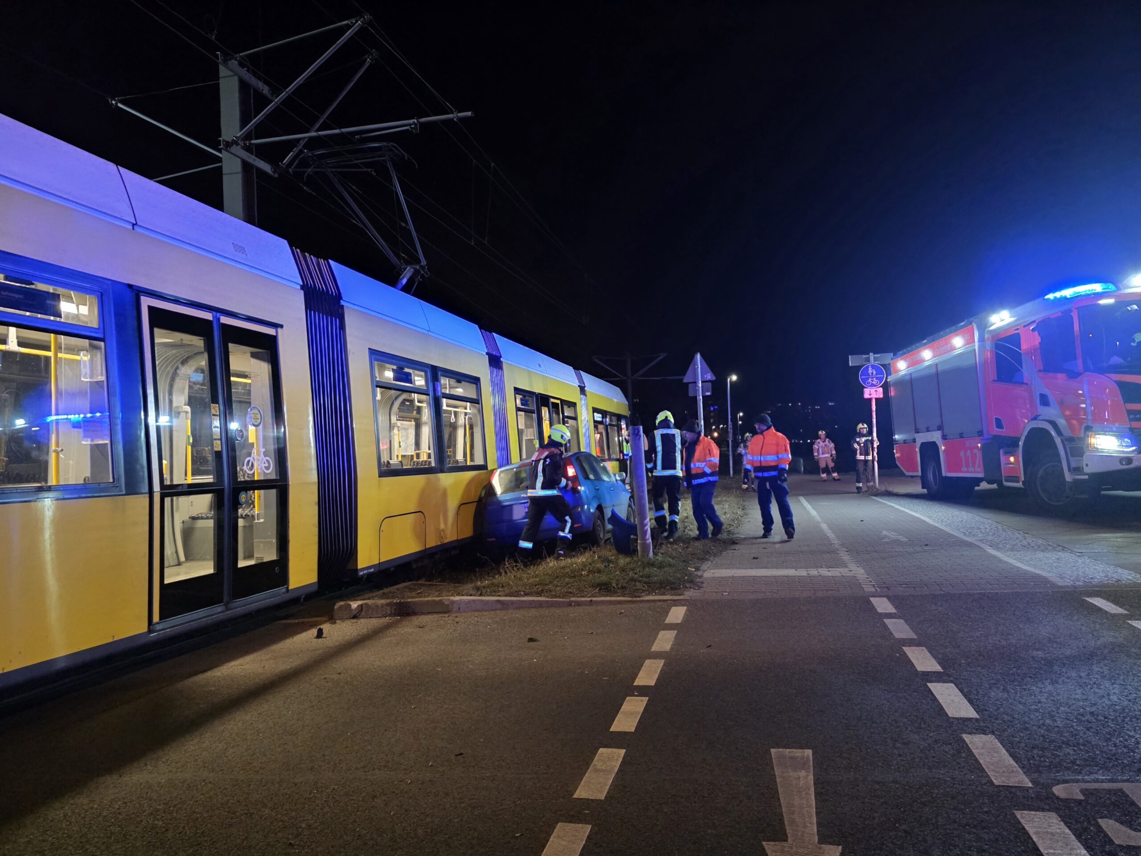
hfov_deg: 73.9
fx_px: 758
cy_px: 428
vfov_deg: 58.9
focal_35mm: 23
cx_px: 570
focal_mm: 6.3
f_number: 1.7
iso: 1600
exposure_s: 1/101
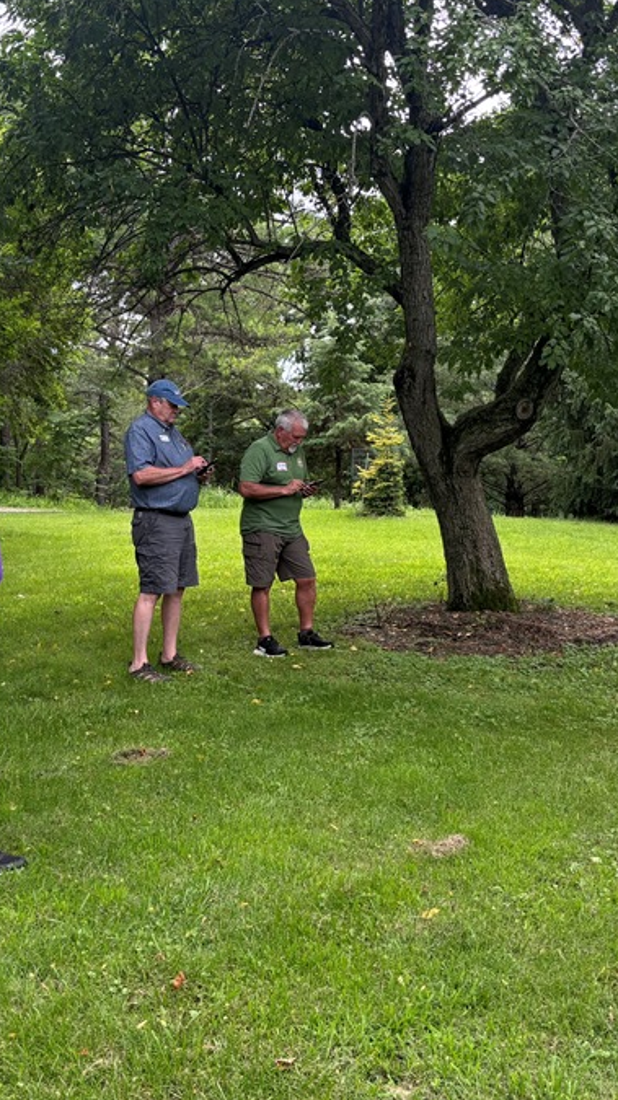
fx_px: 1254
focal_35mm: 43
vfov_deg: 47.3
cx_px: 219
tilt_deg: -3.8
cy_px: 500
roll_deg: -0.1
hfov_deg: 27.5
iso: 50
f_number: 1.6
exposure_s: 1/384
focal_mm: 5.96
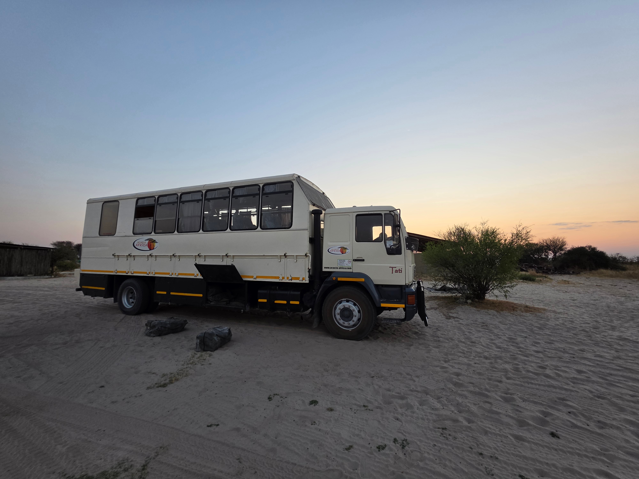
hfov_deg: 106.2
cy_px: 240
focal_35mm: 13
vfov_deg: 89.9
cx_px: 320
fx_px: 240
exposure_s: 1/100
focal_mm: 2.2
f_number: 1.9
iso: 80
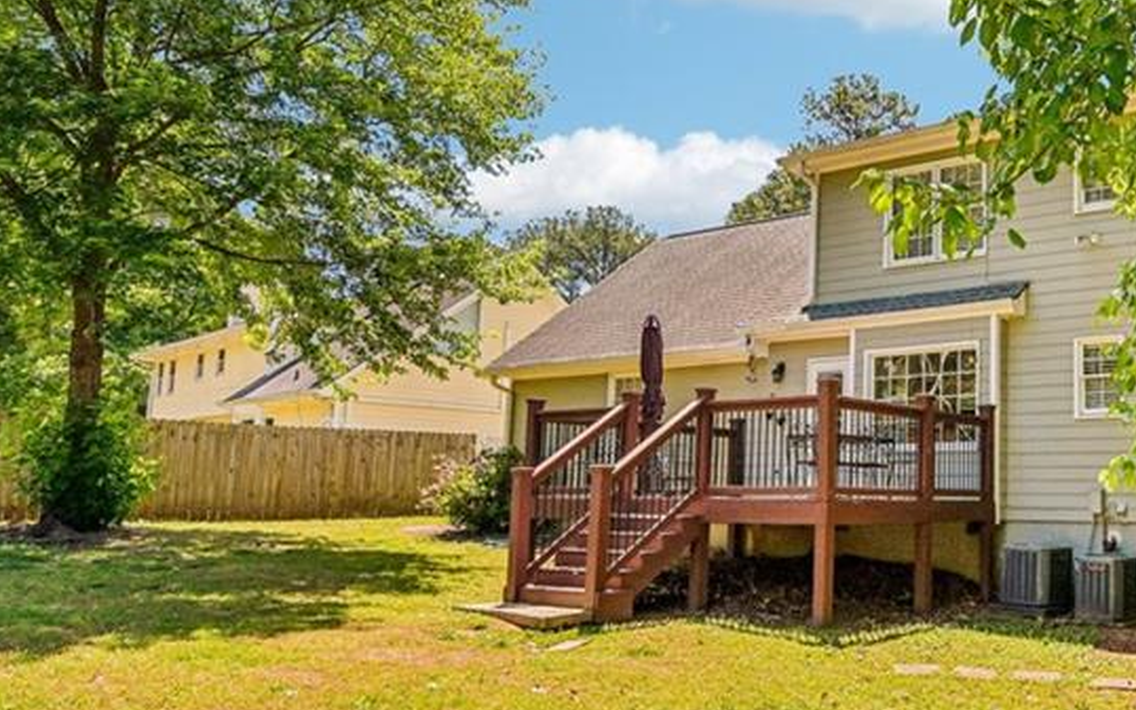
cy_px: 365
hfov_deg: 52.9
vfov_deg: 39.4
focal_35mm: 32
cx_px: 1007
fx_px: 990
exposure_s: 1/1000
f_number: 8
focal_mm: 16.5
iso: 400
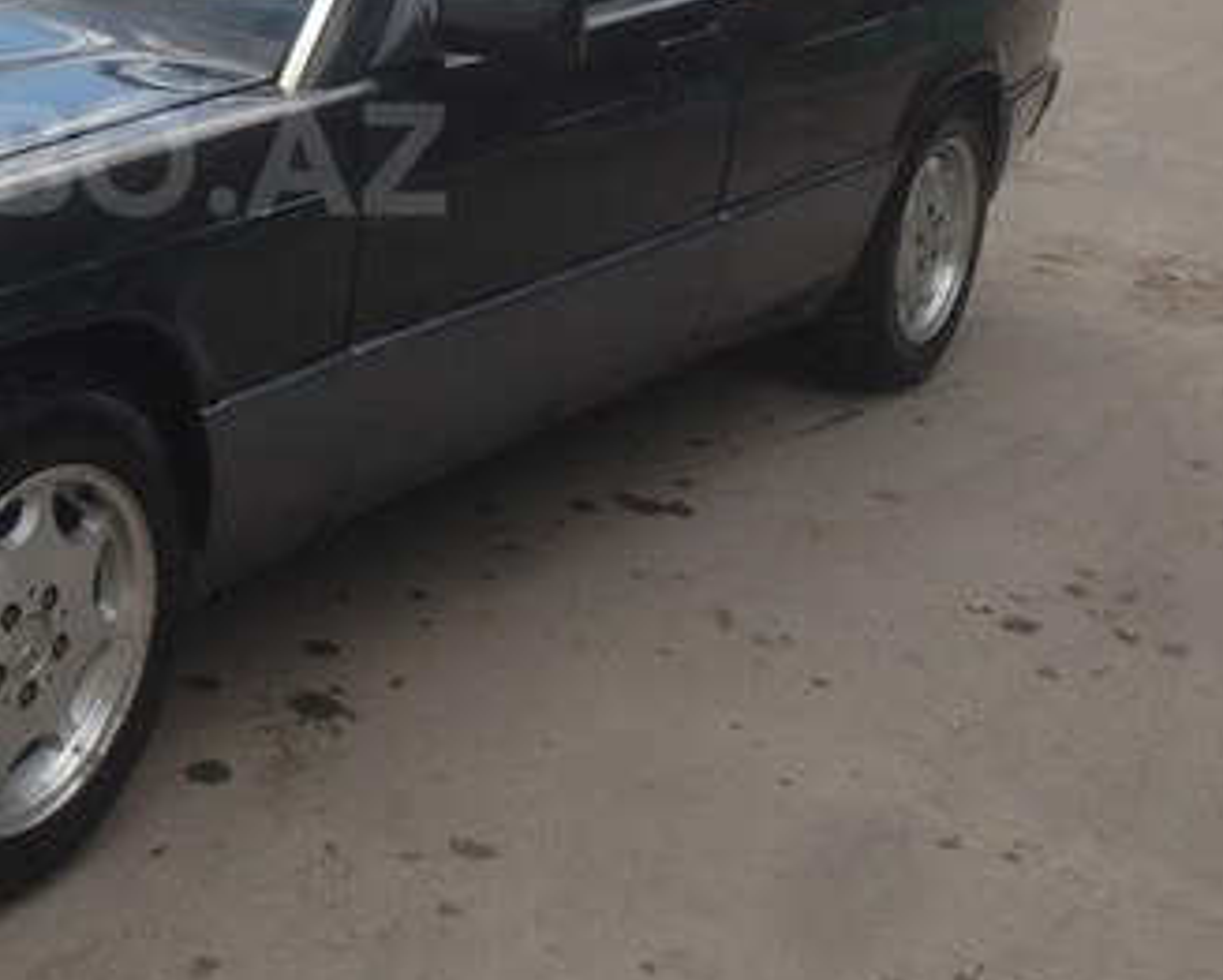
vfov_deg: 23.1
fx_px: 2354
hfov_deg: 27.8
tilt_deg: -10.1
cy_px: 159
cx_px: 64
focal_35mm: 65
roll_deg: -4.3
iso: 50
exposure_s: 1/112
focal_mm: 4.12
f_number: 2.4
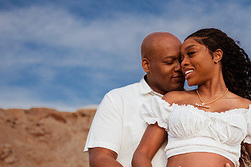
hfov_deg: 29.0
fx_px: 474
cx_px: 202
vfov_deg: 19.9
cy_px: 116
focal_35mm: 68
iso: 125
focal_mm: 35
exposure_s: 1/4000
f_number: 1.8
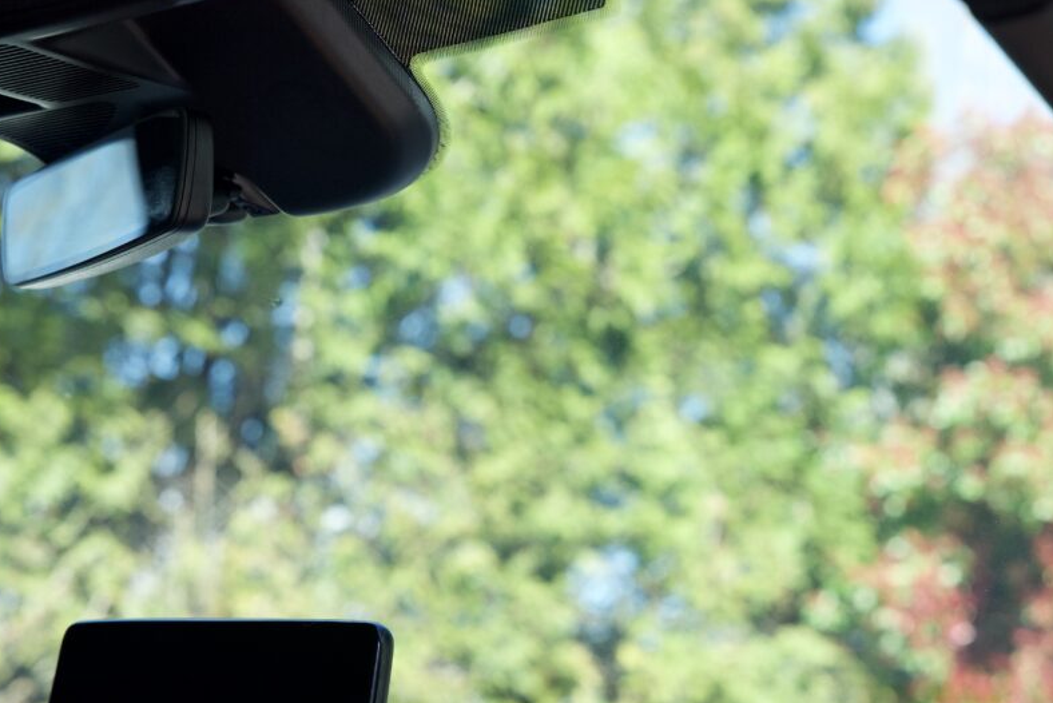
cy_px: 339
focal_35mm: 91
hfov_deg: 22.4
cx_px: 579
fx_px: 2663
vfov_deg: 15.0
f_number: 5.6
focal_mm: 70
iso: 1250
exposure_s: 1/320
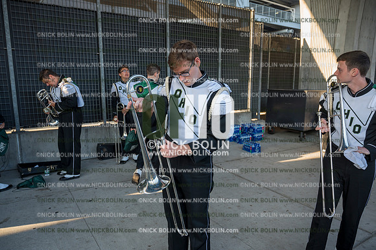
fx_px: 271
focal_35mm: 26
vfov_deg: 49.5
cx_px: 188
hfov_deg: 69.4
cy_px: 125
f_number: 4
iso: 200
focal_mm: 26
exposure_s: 1/200
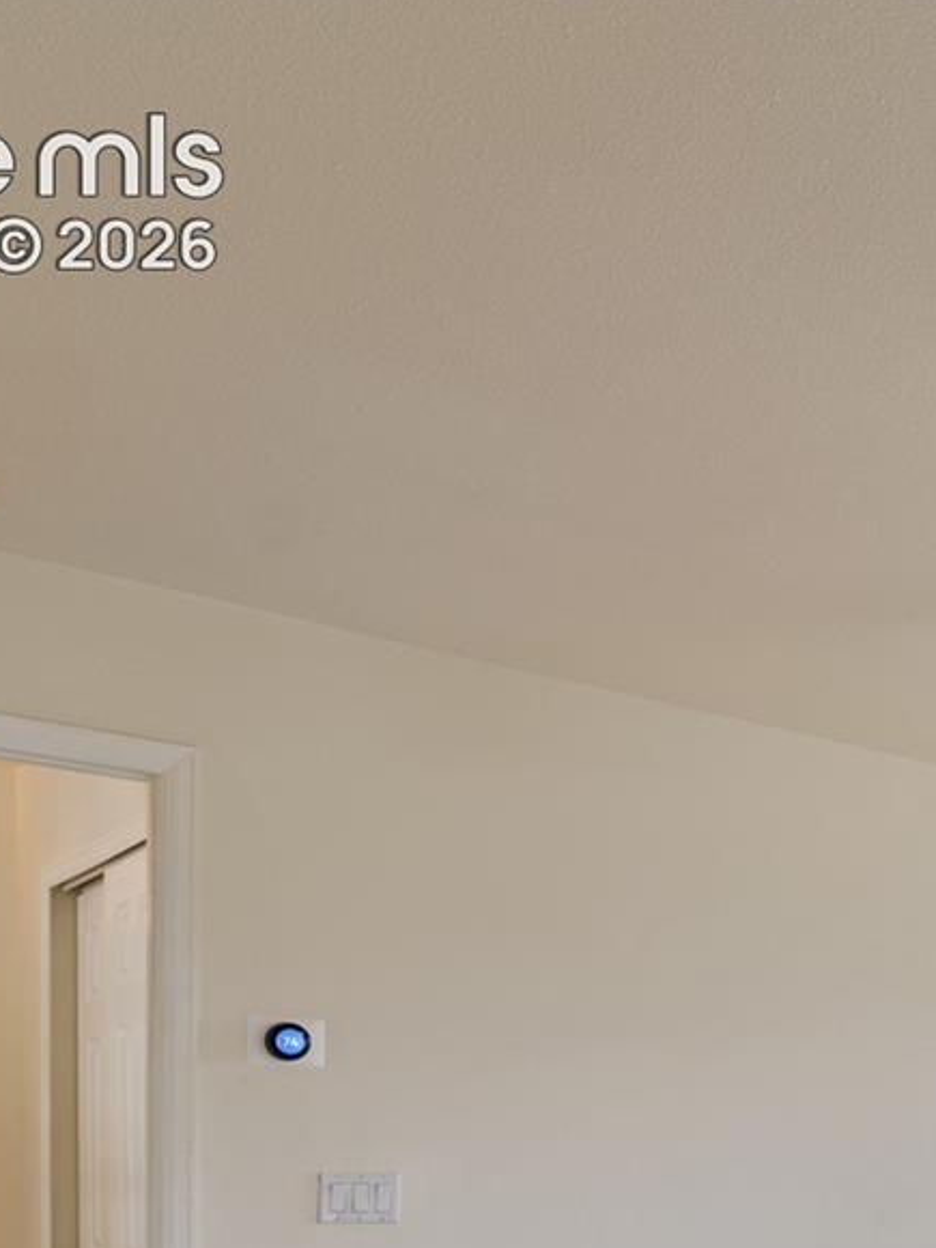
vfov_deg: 39.7
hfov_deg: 26.4
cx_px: 1302
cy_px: 1132
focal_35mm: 44
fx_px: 1584
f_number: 9
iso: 125
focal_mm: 10.9
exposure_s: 1/2.5
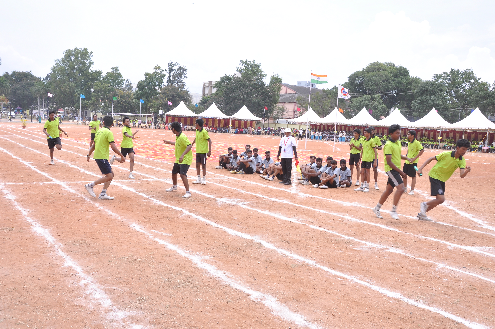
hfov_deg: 57.3
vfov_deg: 39.9
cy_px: 164
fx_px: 453
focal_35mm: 33
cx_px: 248
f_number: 10
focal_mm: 22
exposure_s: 1/160
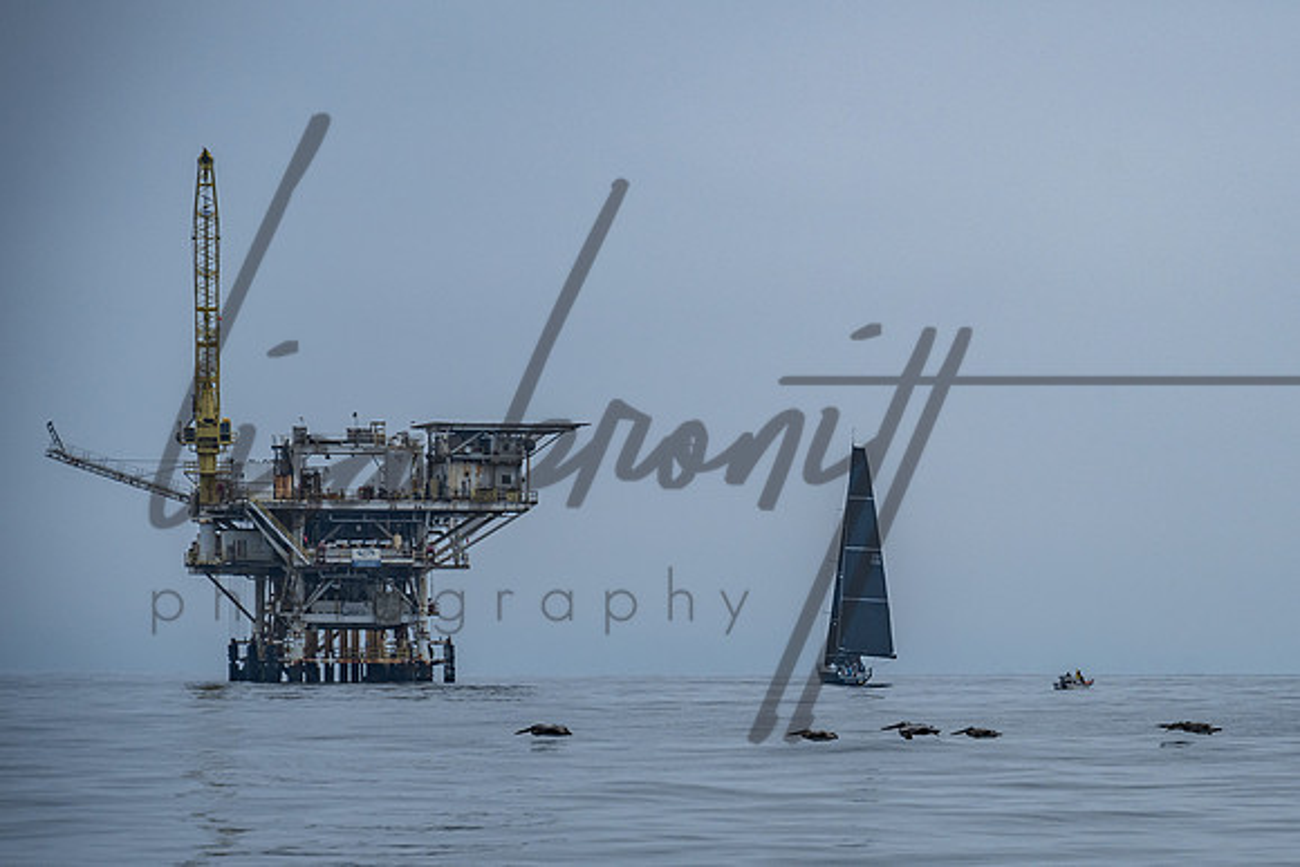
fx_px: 8333
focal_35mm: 231
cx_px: 969
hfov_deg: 8.9
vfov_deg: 6.0
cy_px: 545
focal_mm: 150
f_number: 6.3
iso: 250
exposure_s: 1/3200
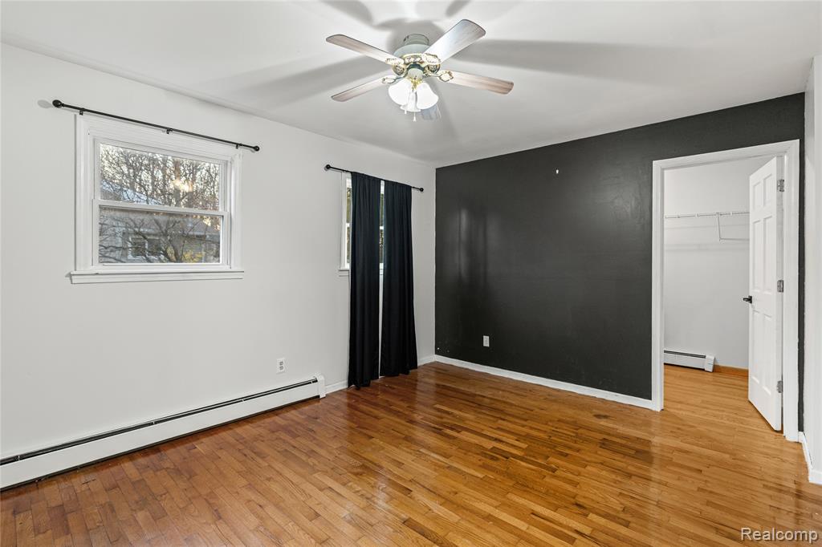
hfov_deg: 96.8
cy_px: 274
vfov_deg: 73.7
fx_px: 365
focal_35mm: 16
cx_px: 411
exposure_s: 1/30
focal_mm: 16
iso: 2000
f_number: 3.2
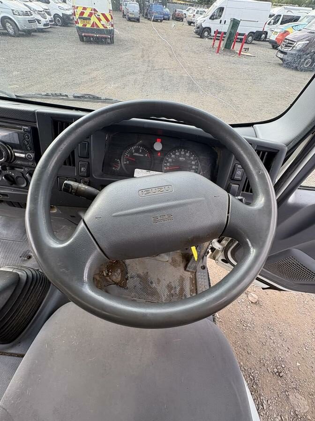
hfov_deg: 85.7
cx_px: 158
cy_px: 210
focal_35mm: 14
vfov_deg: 102.1
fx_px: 170
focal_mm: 2.22
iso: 50
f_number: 2.2
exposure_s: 1/121
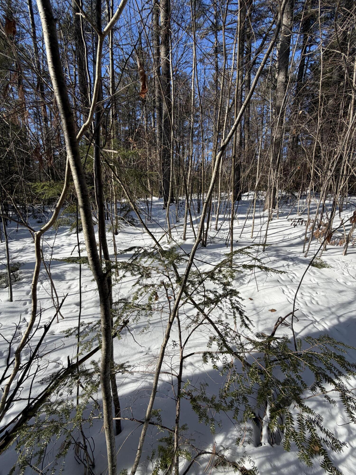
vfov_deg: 102.1
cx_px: 178
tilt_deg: -9.6
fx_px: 192
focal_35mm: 14
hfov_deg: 85.7
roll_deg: -1.5
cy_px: 238
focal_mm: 2.22
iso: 32
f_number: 2.2
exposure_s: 1/770
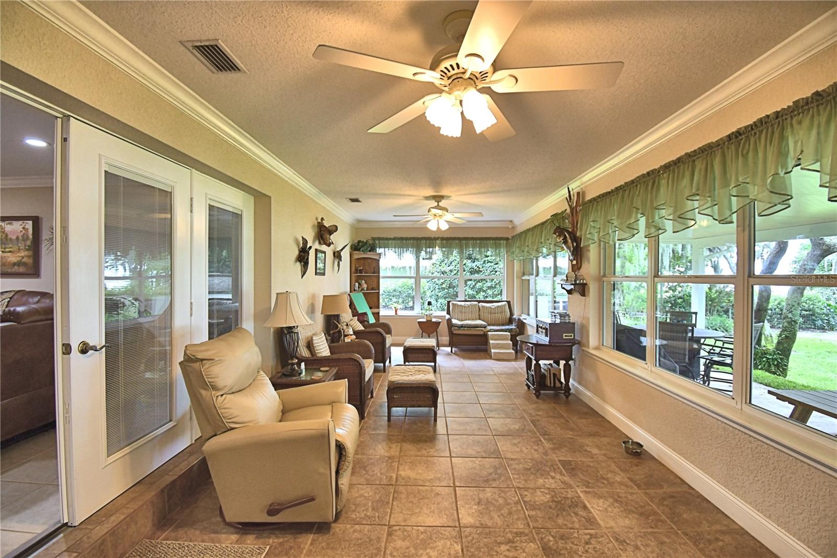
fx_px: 349
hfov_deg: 100.4
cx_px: 418
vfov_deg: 77.3
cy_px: 279
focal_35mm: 15
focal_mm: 10
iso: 400
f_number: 4.5
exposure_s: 1/40
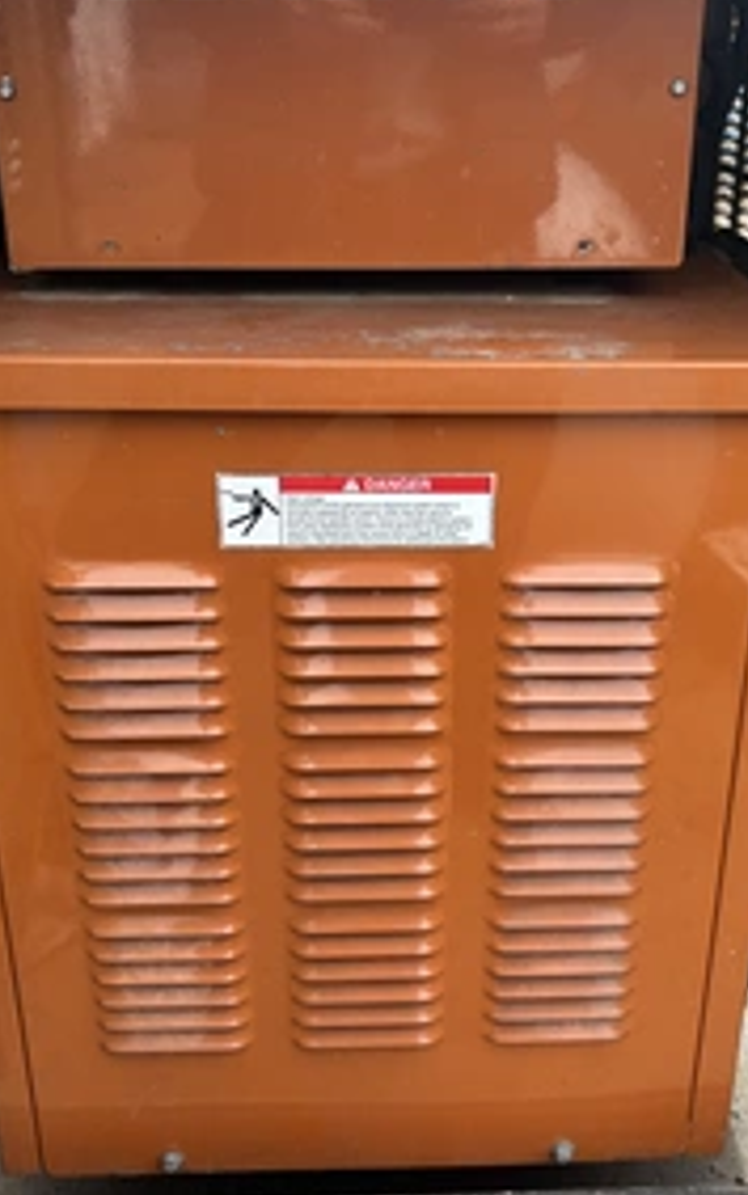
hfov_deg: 32.7
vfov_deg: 50.4
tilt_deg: -24.2
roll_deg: +1.7
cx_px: 427
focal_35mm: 39
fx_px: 1271
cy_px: 570
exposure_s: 1/430
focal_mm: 5.96
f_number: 1.6
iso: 50
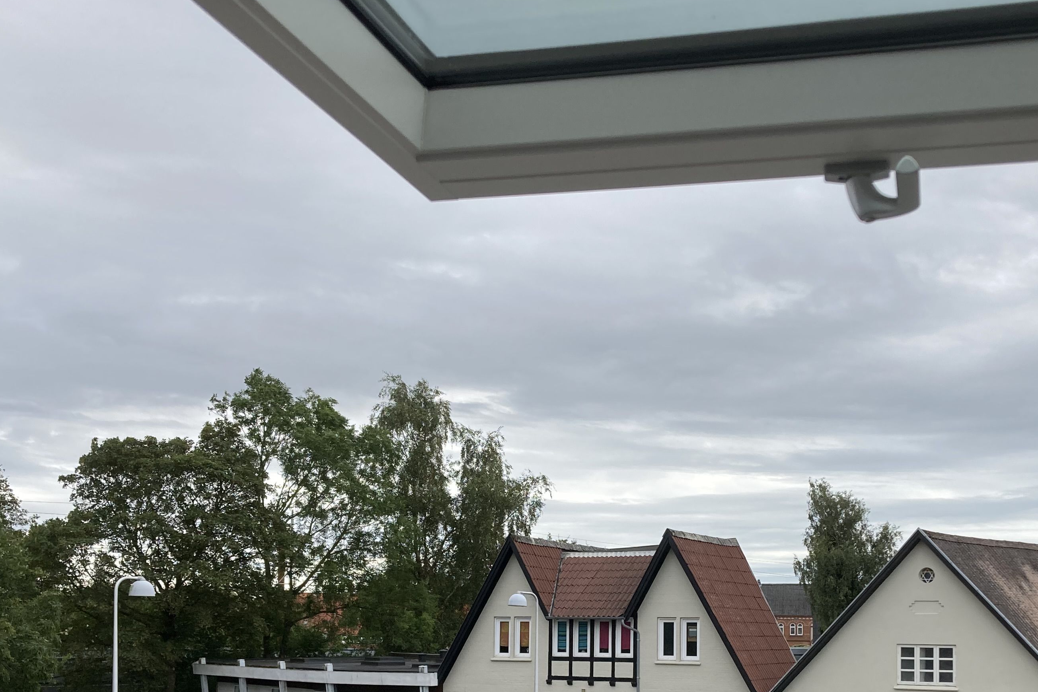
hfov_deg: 43.4
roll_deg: -0.1
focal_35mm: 45
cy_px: 596
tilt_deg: +2.3
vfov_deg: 28.9
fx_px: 1298
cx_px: 627
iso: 20
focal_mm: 3.99
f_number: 1.8
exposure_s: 1/1453
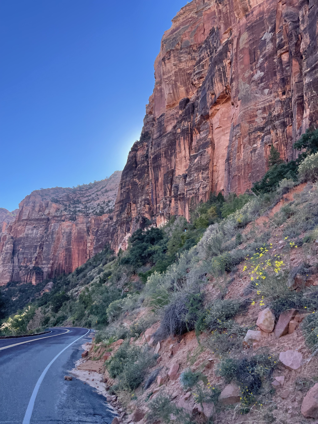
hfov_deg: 53.1
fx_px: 318
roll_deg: -7.1
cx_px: 159
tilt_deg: +20.8
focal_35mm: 26
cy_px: 212
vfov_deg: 67.3
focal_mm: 4.2
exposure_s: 1/1319
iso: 32
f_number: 1.6
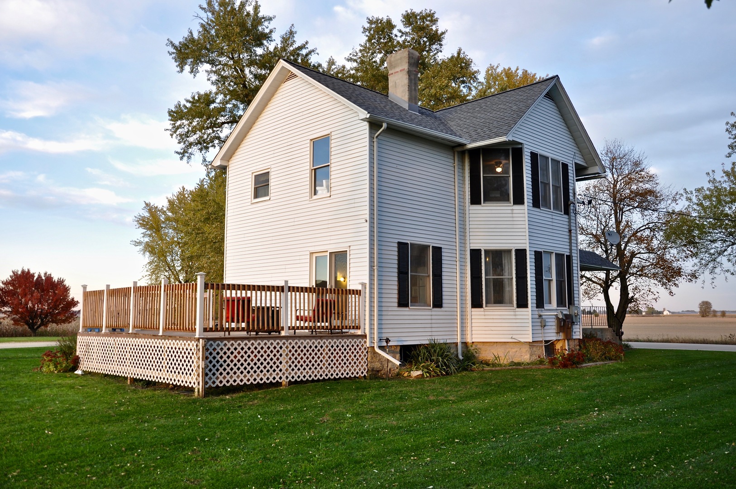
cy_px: 244
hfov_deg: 59.5
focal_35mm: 32
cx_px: 368
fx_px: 643
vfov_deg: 41.6
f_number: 6.3
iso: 200
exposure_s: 1/40
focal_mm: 21
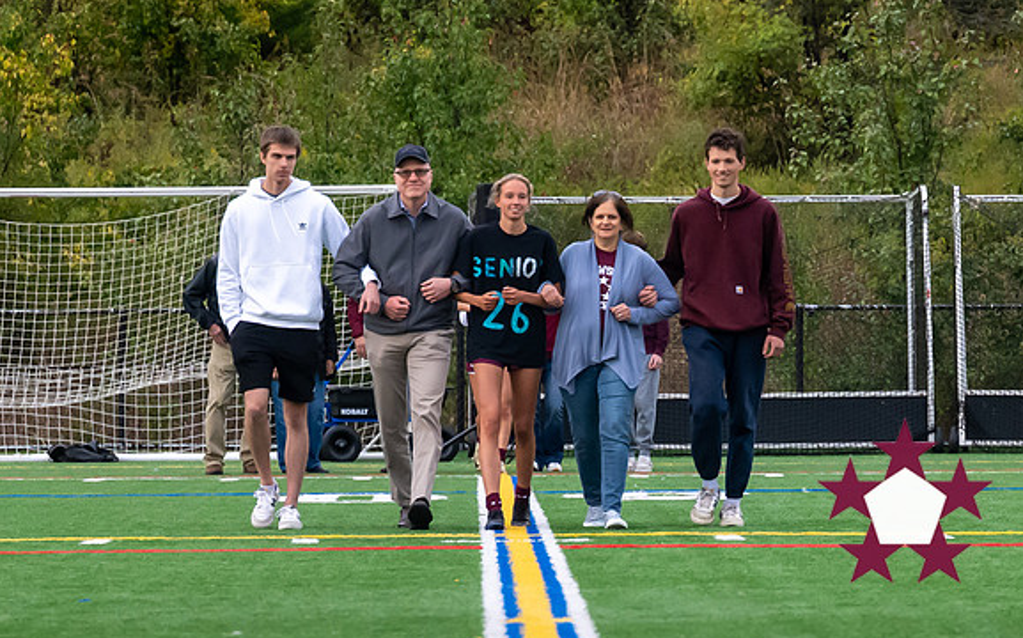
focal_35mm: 232
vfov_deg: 5.7
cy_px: 414
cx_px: 680
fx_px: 6465
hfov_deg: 9.0
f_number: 2.8
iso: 2000
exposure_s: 1/1600
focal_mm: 74
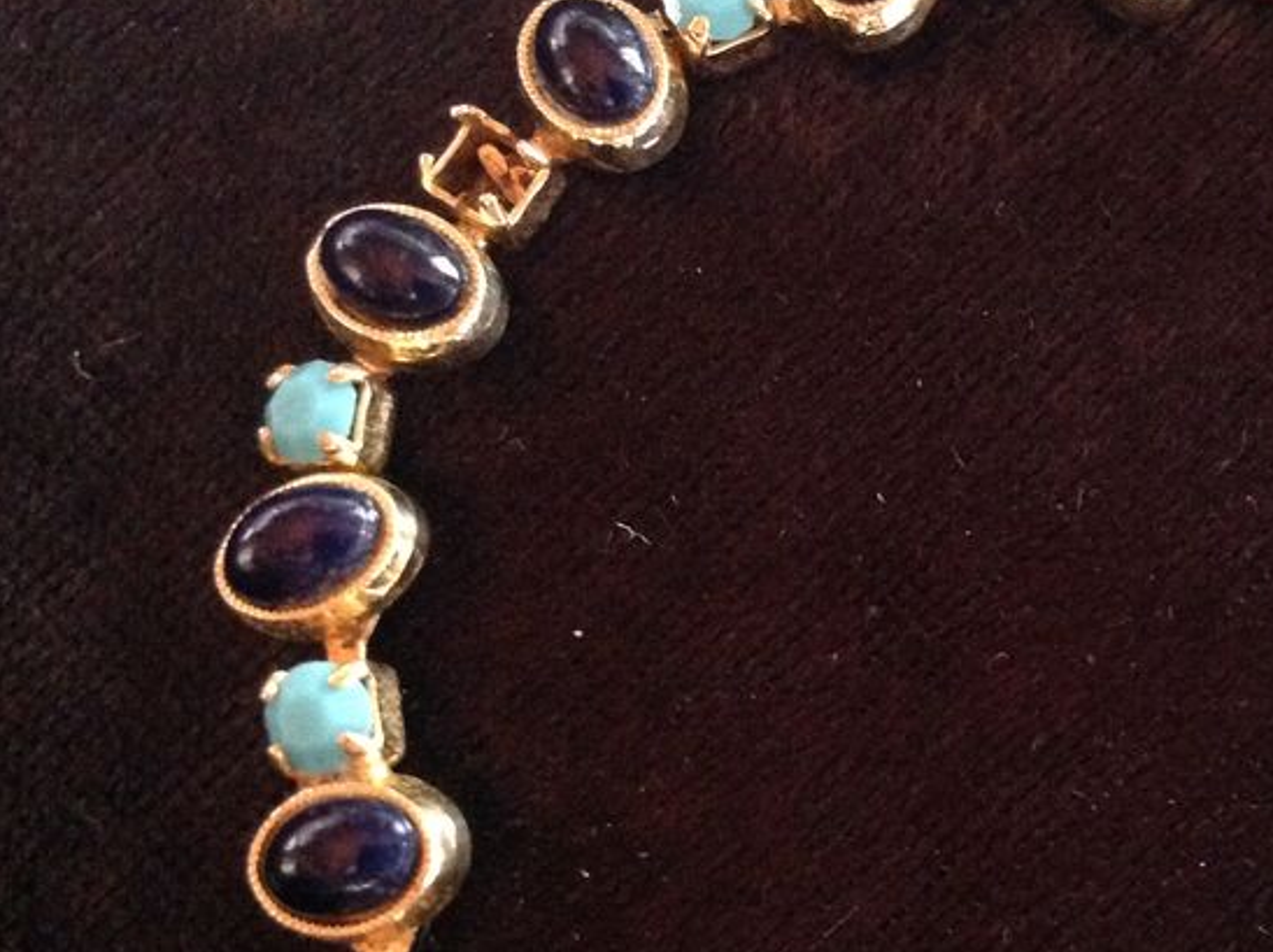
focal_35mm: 64
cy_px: 655
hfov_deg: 29.4
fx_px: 2351
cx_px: 1082
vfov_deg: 22.8
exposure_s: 1/15
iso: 800
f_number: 2.4
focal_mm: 4.28
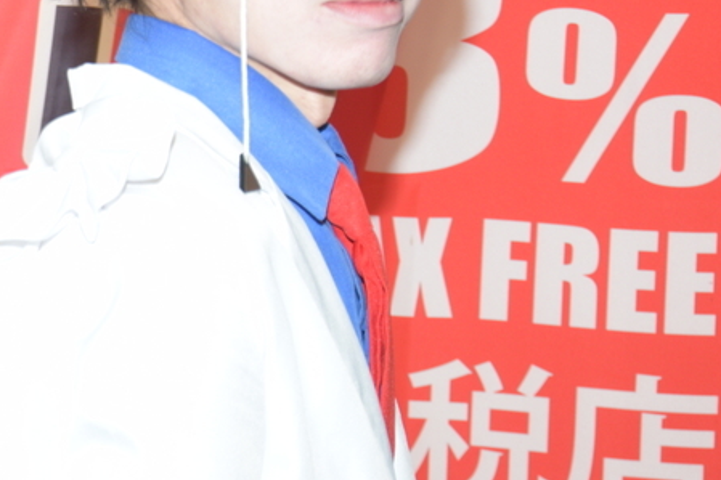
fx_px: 3766
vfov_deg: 7.3
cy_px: 192
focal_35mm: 188
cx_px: -29
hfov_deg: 10.8
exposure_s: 1/50
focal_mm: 55
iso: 400
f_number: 5
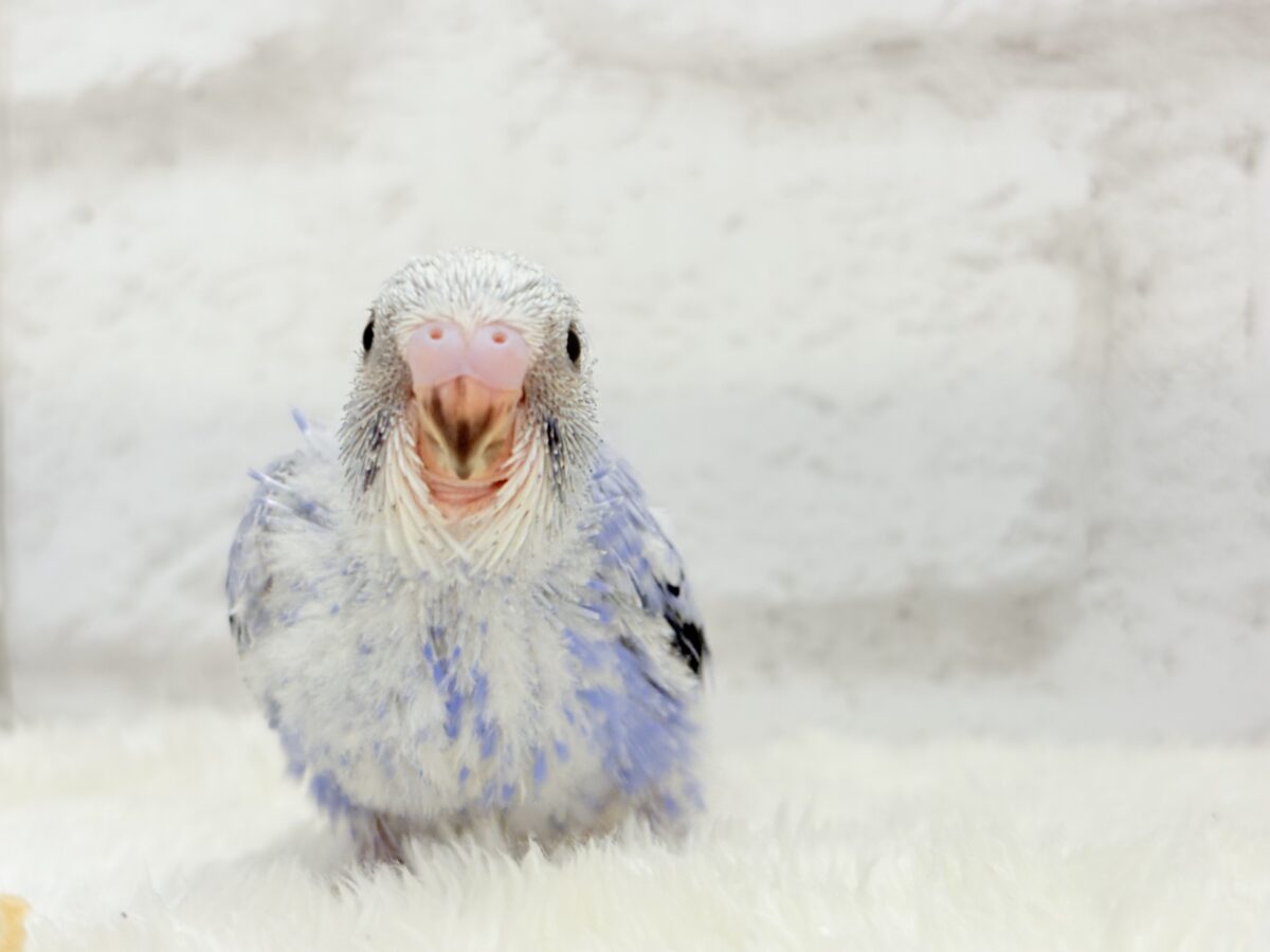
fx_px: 1908
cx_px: 635
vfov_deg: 28.0
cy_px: 476
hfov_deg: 36.8
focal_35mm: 52
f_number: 1.6
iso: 32
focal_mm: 5.96
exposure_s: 1/50
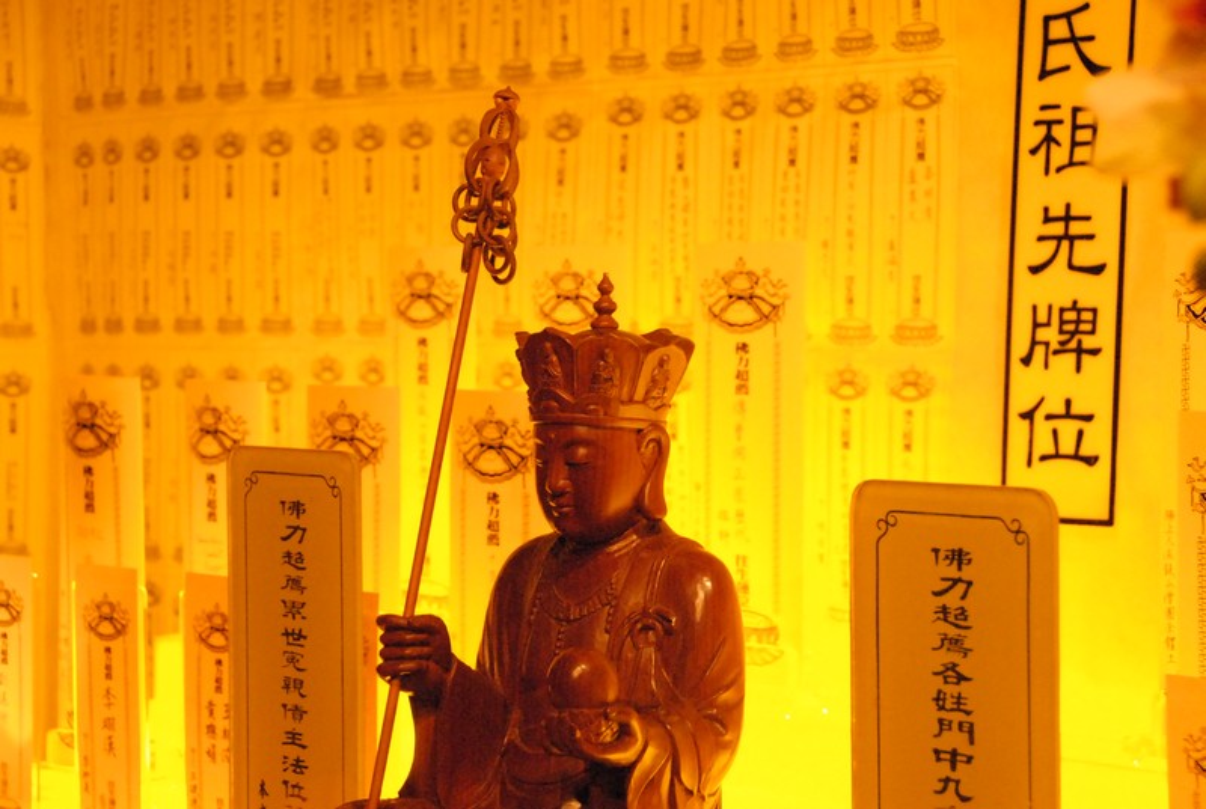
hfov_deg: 24.6
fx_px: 2769
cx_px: 603
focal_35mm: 82
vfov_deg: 16.6
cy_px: 404
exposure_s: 1/50
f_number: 5.6
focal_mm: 55
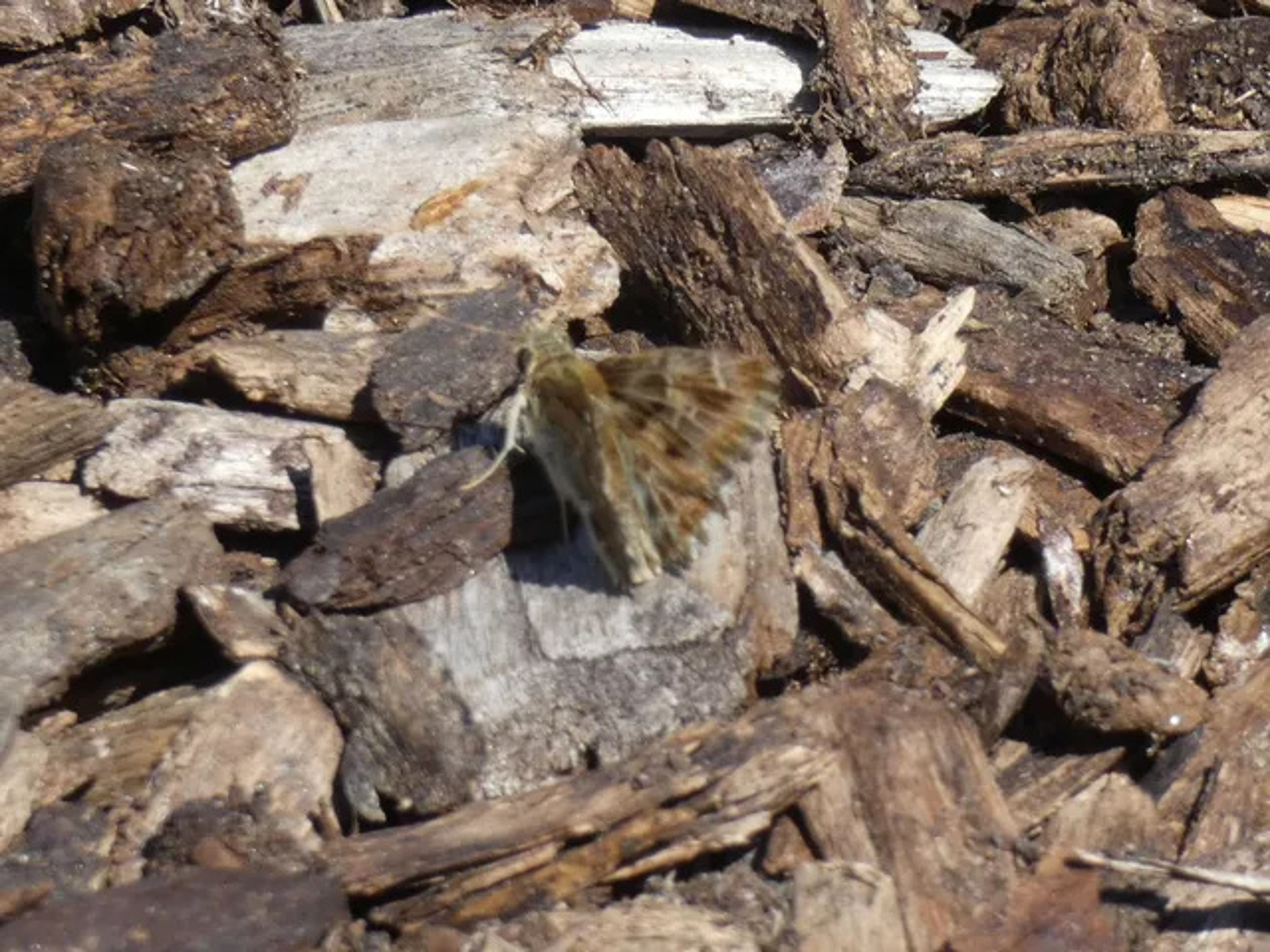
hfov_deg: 8.9
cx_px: 635
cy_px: 476
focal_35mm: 223
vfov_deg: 6.7
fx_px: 8181
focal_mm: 39.9
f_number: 5.5
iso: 80
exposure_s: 1/320
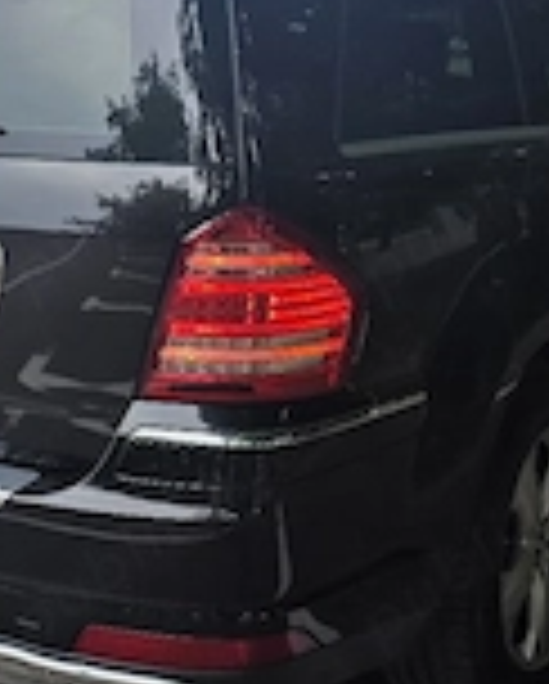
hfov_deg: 25.8
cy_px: 238
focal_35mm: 59
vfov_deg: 31.7
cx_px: 248
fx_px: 1196
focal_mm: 6.3
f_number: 1.7
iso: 80
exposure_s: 1/1429
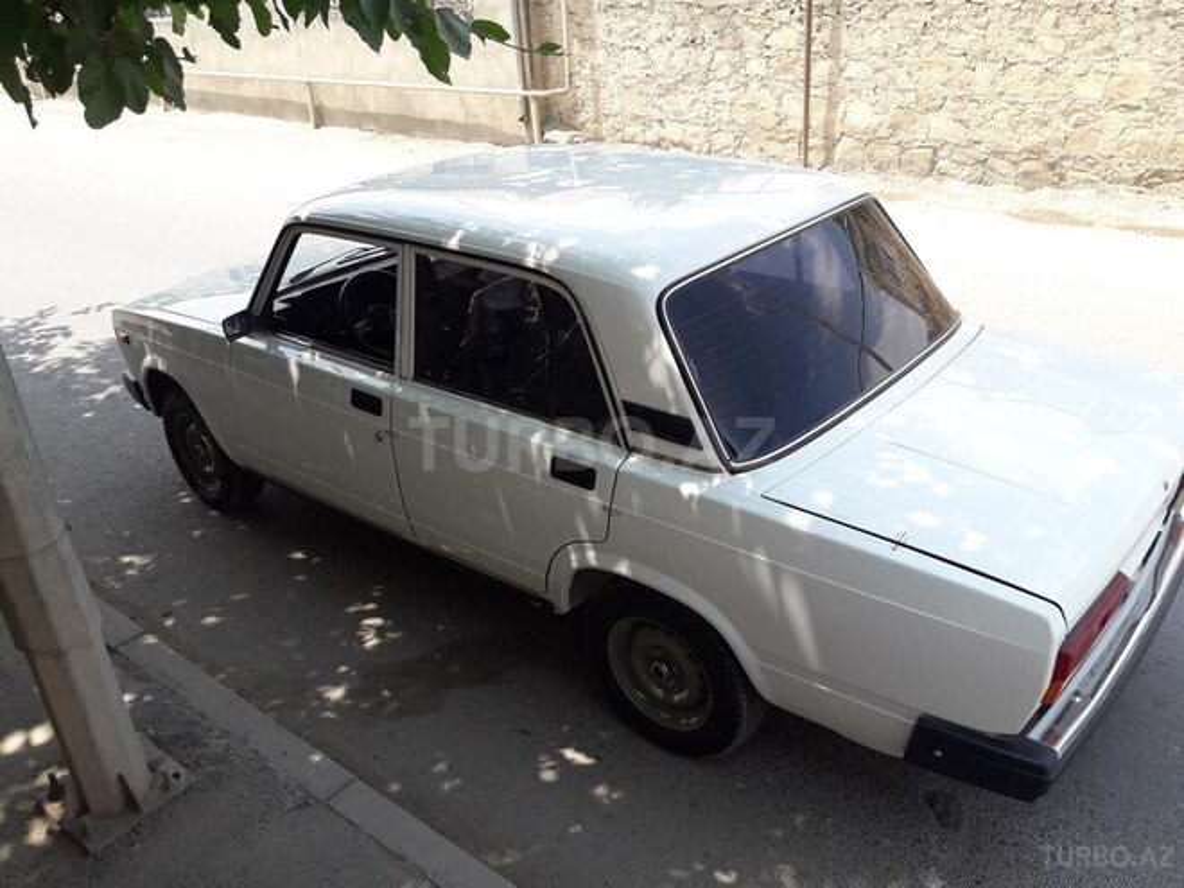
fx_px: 958
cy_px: 444
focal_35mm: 28
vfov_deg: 49.7
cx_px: 592
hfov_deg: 63.4
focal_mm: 3.7
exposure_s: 1/512
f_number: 1.9
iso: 40
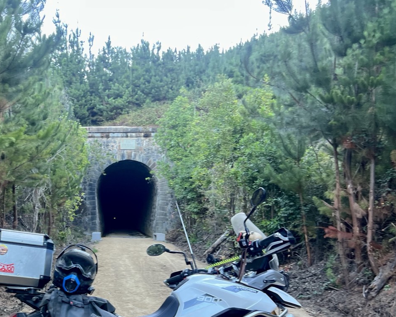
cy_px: 244
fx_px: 504
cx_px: 64
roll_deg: +2.7
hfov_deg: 40.6
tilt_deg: -4.9
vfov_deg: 34.1
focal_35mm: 43
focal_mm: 5.7
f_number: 1.5
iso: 125
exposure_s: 1/119
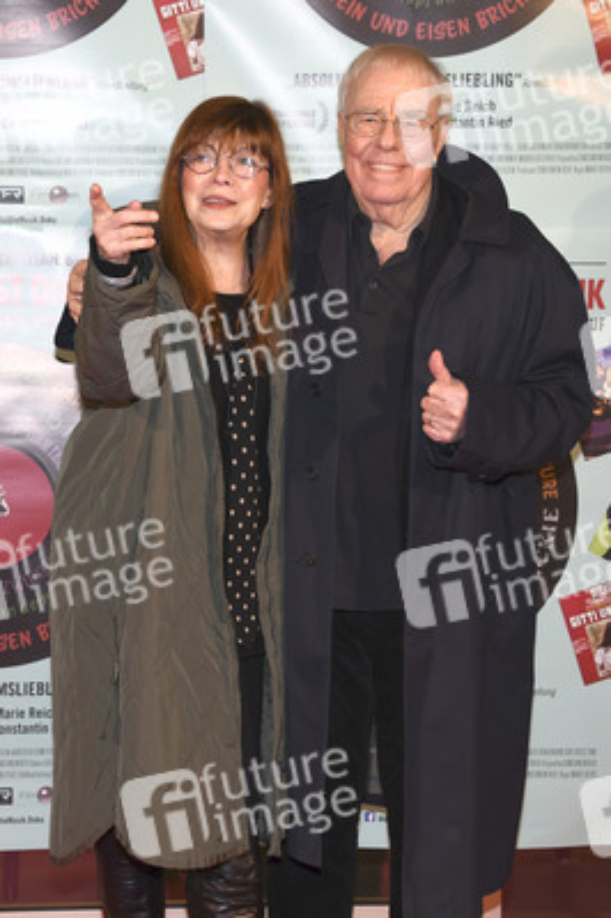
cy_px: 459
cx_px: 306
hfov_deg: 25.9
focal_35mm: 52
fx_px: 1326
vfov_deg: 38.2
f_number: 6.3
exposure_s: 1/160
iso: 640
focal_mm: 52
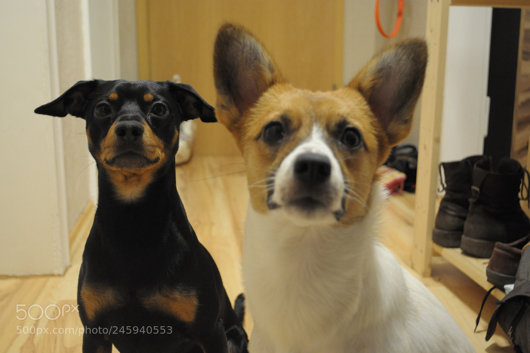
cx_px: 266
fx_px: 655
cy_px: 176
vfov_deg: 30.2
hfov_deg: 44.0
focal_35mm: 45
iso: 1600
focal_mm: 29
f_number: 4.5
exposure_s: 1/15
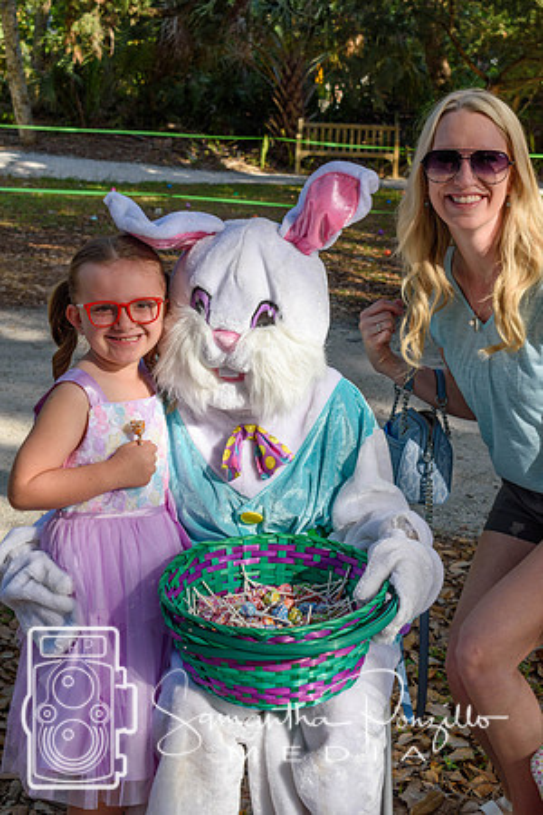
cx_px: 272
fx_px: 1357
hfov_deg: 22.6
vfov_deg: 33.4
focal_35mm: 60
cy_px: 408
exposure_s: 1/320
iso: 200
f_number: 9
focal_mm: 40
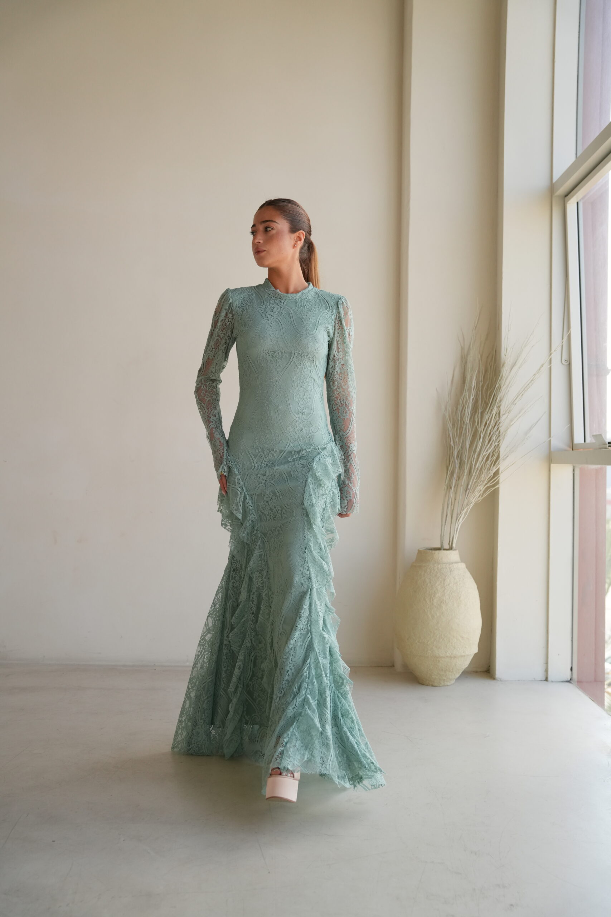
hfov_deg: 34.8
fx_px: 975
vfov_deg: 50.3
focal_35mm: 38
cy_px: 458
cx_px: 306
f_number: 3.5
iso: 800
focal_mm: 38.3
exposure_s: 1/500
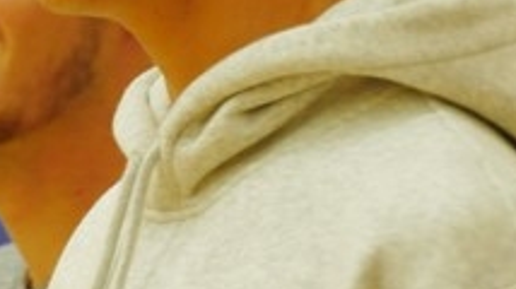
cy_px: -43
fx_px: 9352
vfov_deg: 1.8
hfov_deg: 3.2
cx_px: 118
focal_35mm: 684
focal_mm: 140
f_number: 5.6
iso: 1600
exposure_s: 1/50
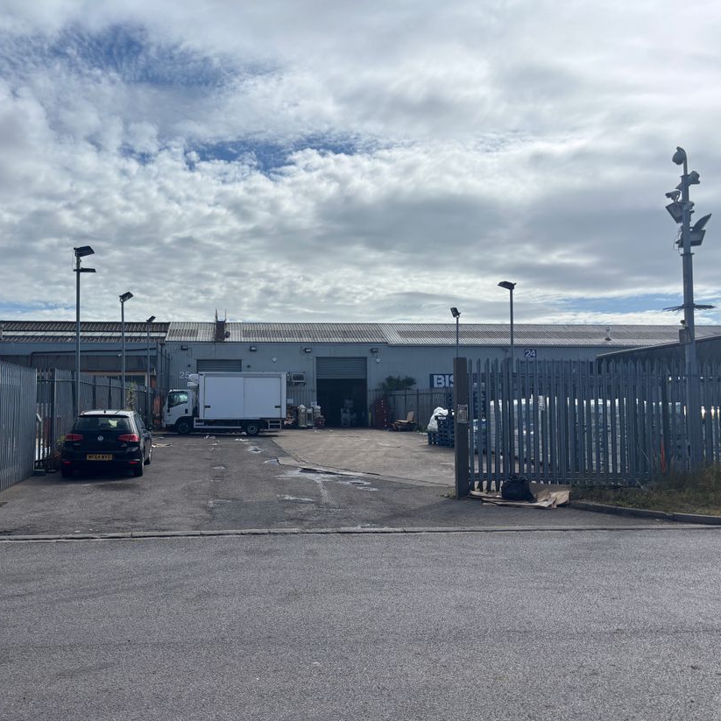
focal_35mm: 31
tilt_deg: +2.5
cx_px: 266
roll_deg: +0.0
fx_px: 731
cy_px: 364
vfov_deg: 52.5
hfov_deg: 51.9
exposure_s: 1/9901
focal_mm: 5.96
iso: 50
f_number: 1.6
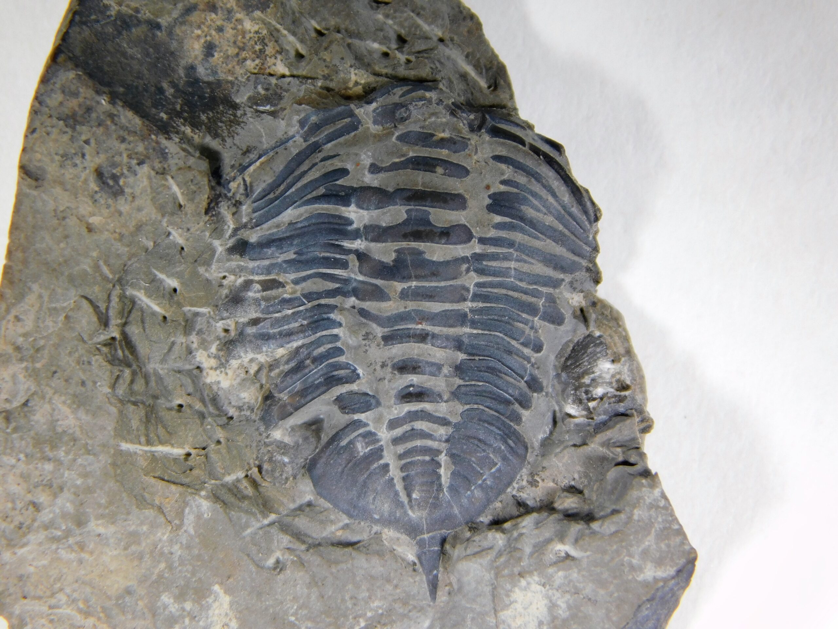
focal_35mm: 232
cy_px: 314
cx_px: 419
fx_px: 5616
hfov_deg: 8.5
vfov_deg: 6.4
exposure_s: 1/50
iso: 125
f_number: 5.6
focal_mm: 41.3
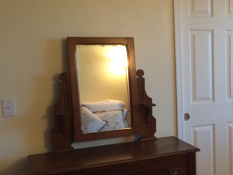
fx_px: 384
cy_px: 99
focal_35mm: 57
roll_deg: +1.9
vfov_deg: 25.6
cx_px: 226
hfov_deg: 31.5
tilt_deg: -8.2
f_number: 2.2
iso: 200
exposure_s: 1/30
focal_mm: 4.15
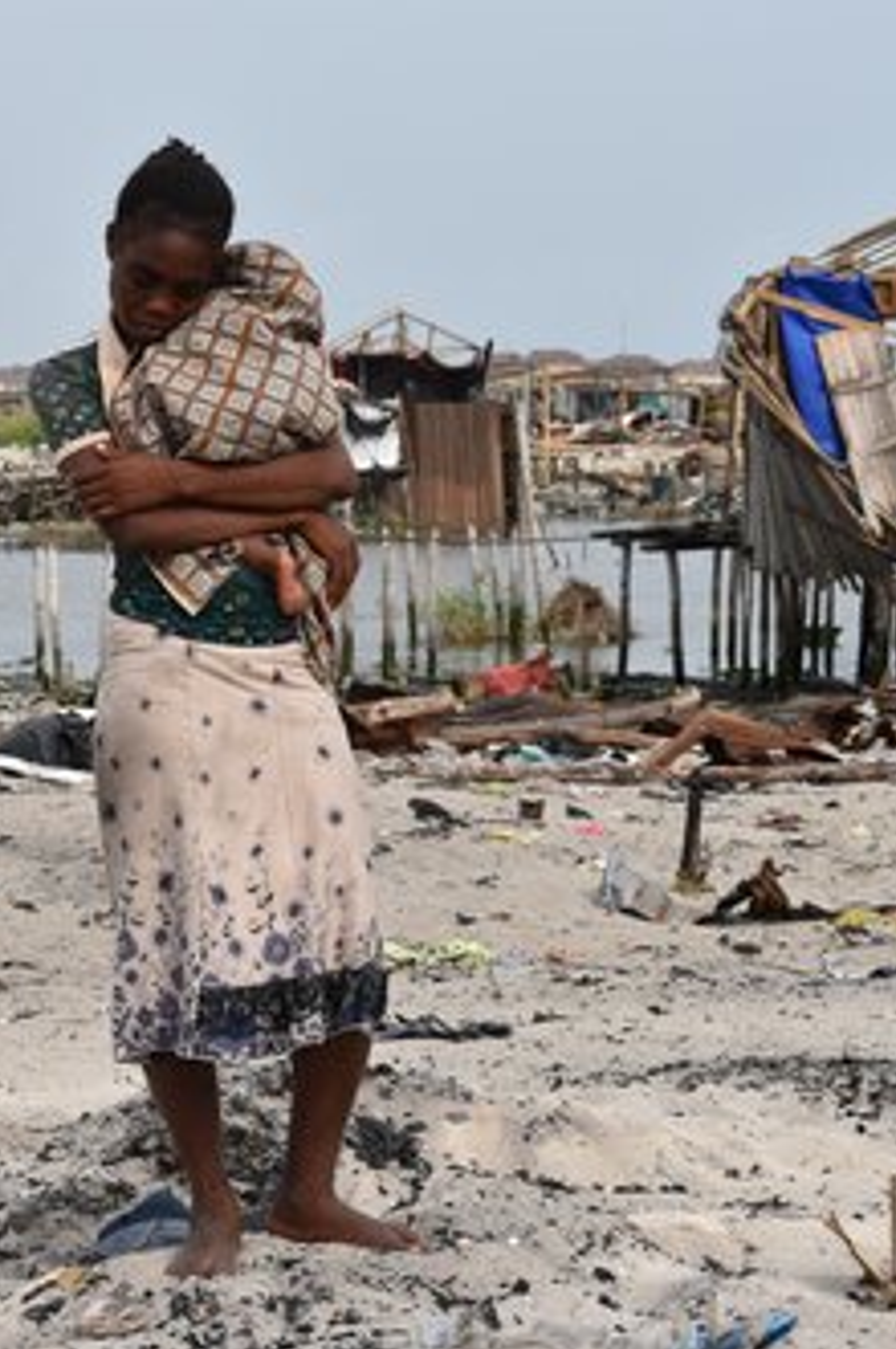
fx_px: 4667
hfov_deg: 10.9
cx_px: 187
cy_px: 674
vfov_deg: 16.4
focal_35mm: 125
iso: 200
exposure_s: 1/400
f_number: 10
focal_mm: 55
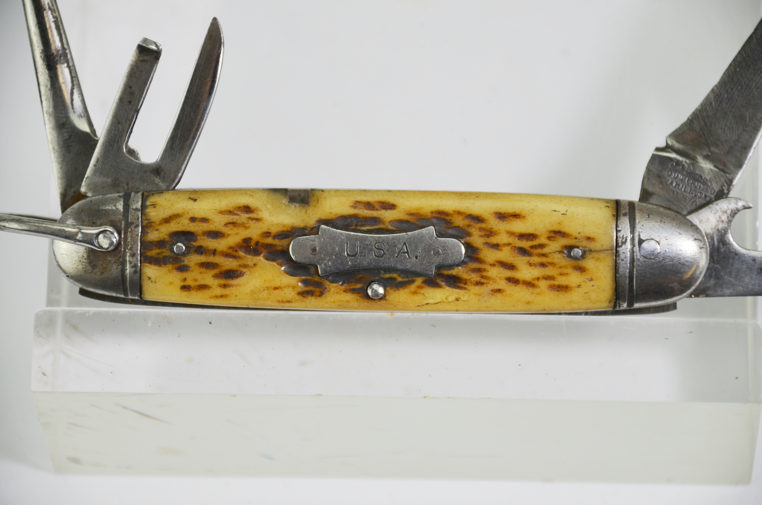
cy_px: 252
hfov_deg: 10.2
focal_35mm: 202
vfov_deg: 6.8
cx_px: 381
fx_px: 4277
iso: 400
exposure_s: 1/250
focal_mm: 135
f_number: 5.6
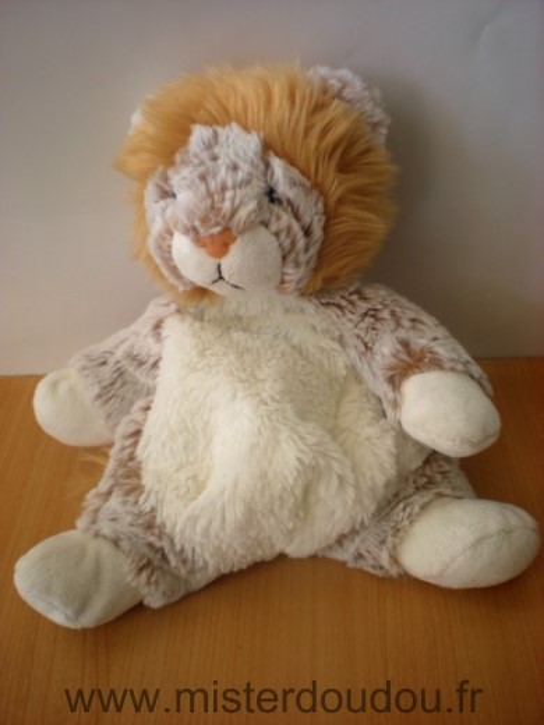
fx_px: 796
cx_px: 272
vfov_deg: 49.0
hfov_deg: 37.7
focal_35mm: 38
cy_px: 362
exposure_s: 1/58.4
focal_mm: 6.3
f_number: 3.1
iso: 85
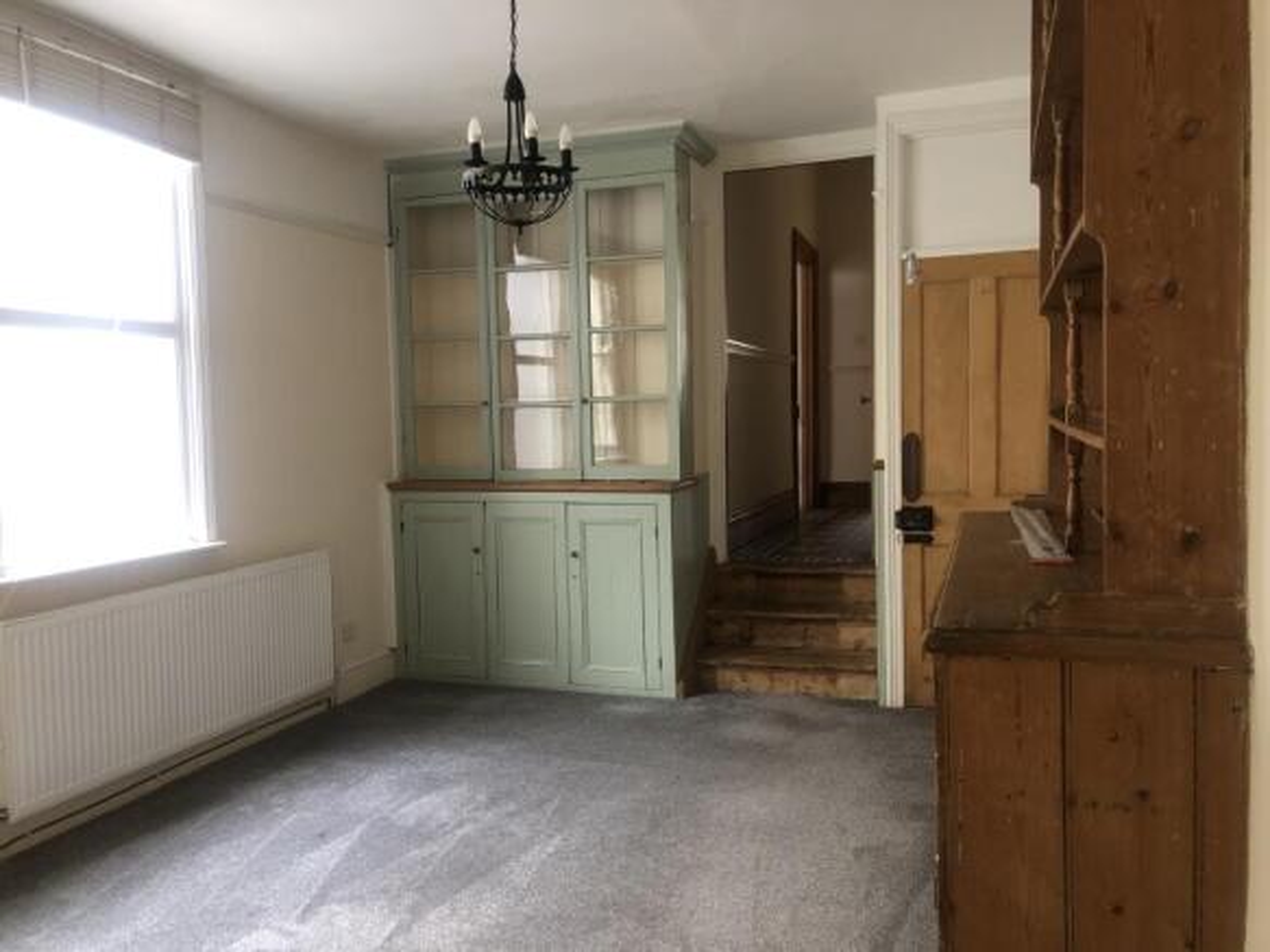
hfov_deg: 63.5
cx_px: 635
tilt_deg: -2.1
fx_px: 1027
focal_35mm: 28
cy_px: 476
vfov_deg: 49.7
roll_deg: +1.5
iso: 100
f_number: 1.8
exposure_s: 1/9
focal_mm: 4
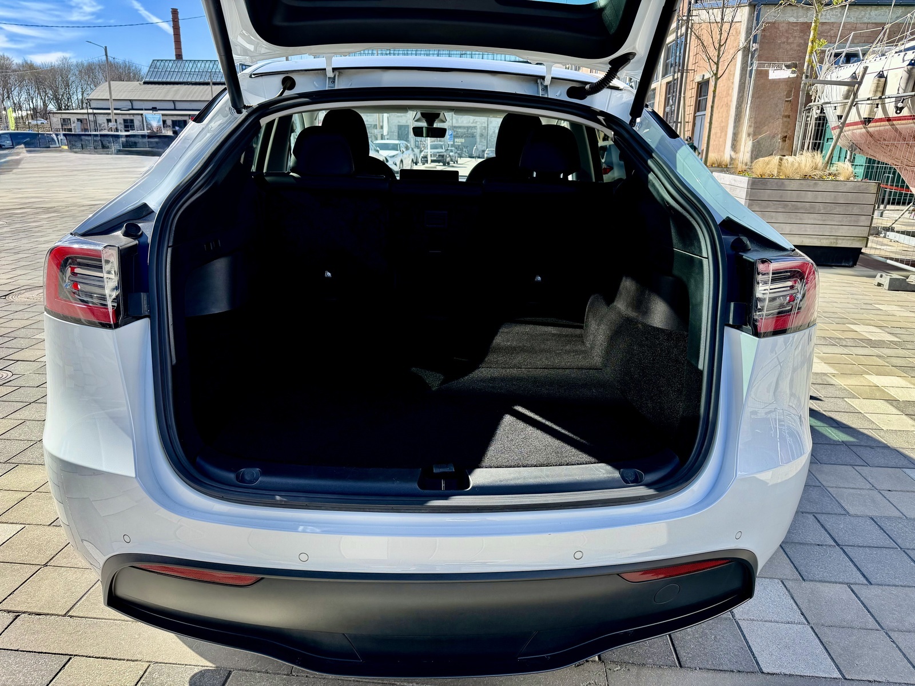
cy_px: 343
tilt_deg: -16.5
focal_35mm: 24
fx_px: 634
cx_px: 458
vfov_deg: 56.8
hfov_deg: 71.6
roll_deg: -0.2
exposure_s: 1/1271
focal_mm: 6.76
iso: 80
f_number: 1.78
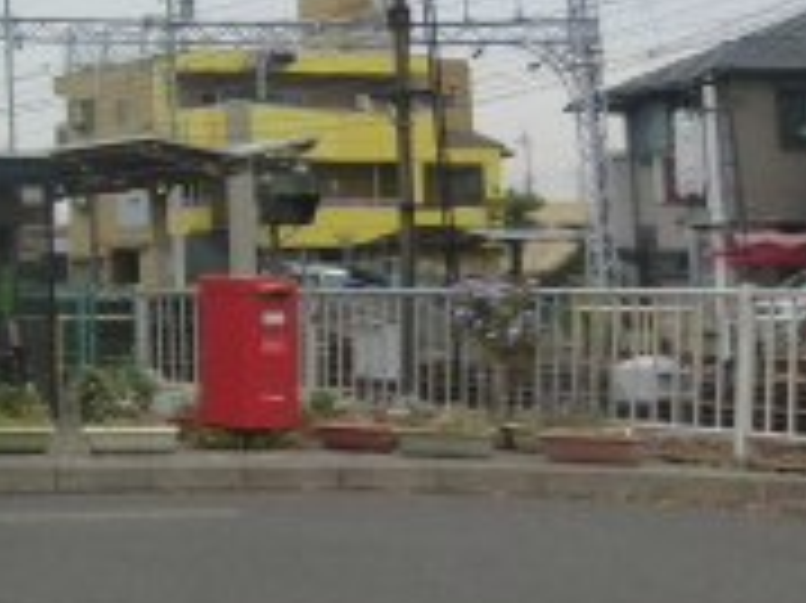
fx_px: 2001
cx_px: -419
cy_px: 22
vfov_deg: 16.8
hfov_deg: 19.6
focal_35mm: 86
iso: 80
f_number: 3.2
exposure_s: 1/500
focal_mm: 4.3
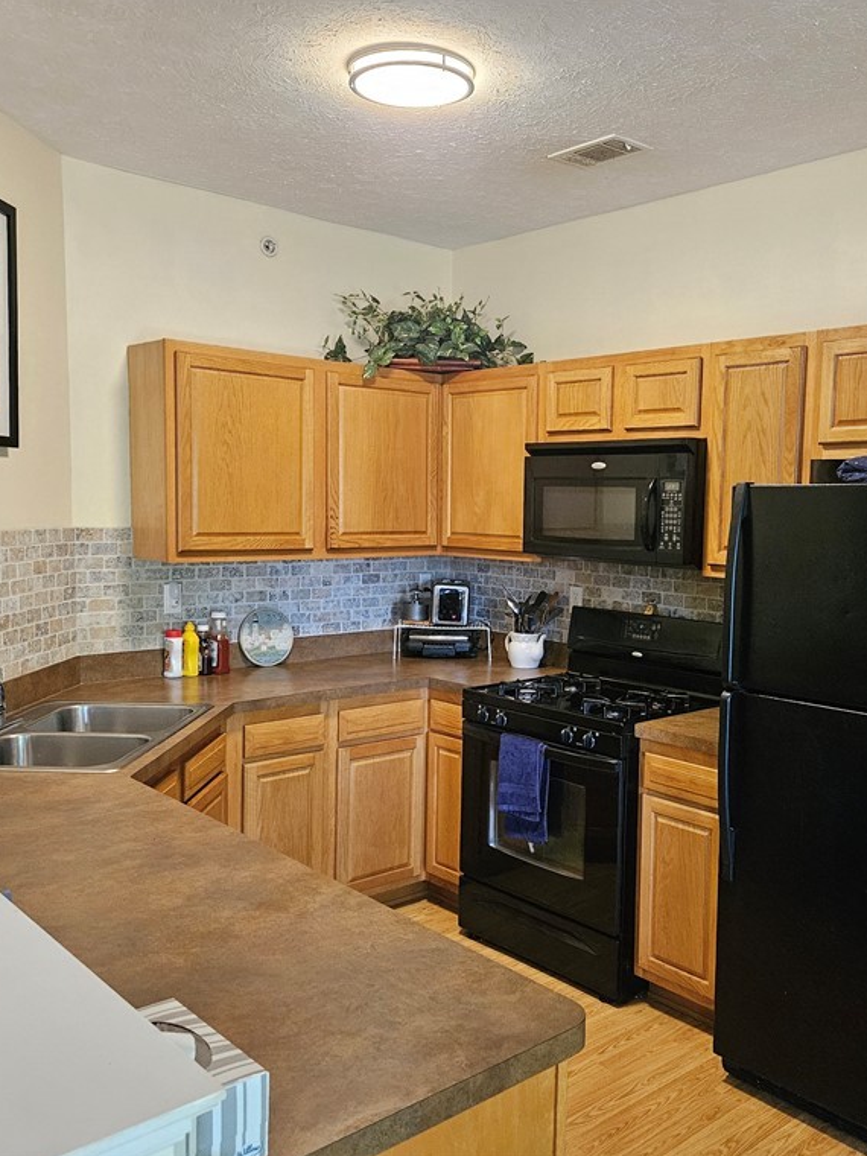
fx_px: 1035
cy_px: 578
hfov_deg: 45.2
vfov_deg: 58.4
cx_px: 525
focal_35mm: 31
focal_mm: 5.4
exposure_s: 1/240
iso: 1250
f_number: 1.8
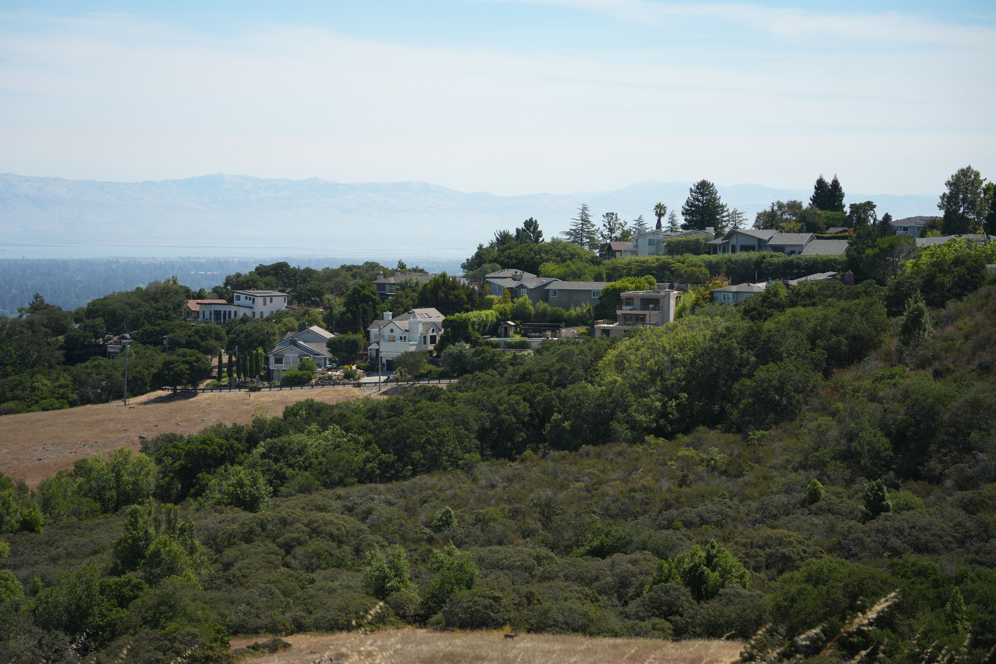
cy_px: 332
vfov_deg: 14.4
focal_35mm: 95
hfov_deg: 21.5
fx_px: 2628
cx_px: 498
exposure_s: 1/1250
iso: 320
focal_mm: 95
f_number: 5.6
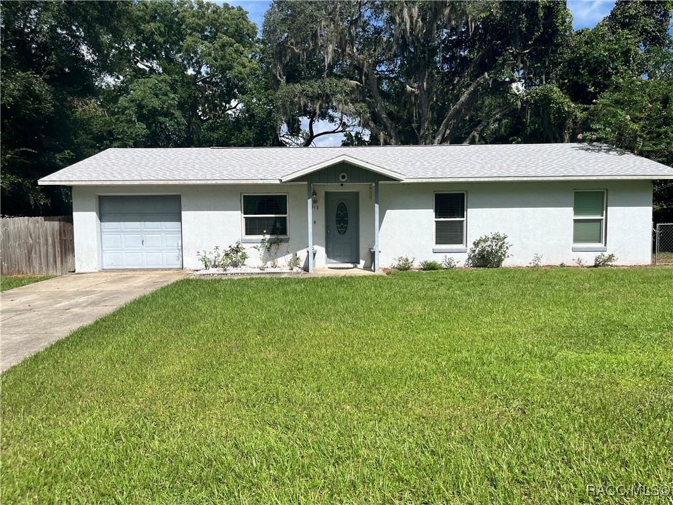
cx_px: 336
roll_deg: +0.9
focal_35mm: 26
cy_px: 252
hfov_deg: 67.3
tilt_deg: -3.6
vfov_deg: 53.1
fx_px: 505
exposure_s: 1/4854
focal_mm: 5.1
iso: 50
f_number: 1.6
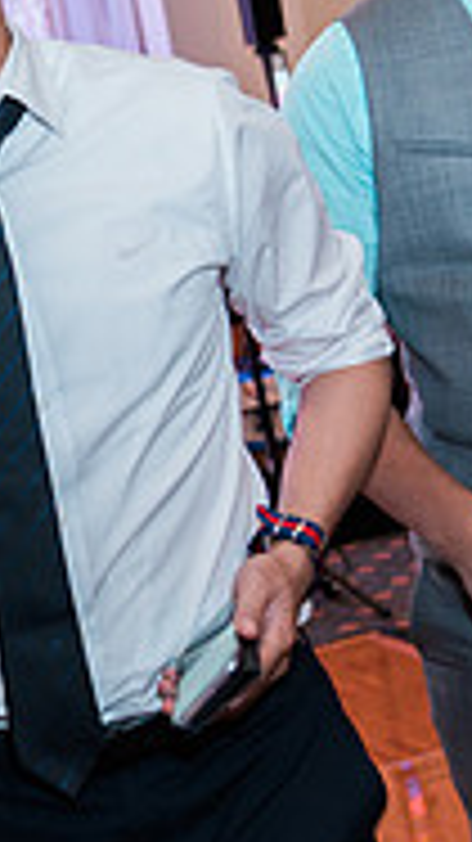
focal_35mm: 78
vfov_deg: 27.2
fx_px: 1738
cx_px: -103
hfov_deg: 14.9
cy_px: 394
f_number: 2.8
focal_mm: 24
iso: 800
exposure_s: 1/160
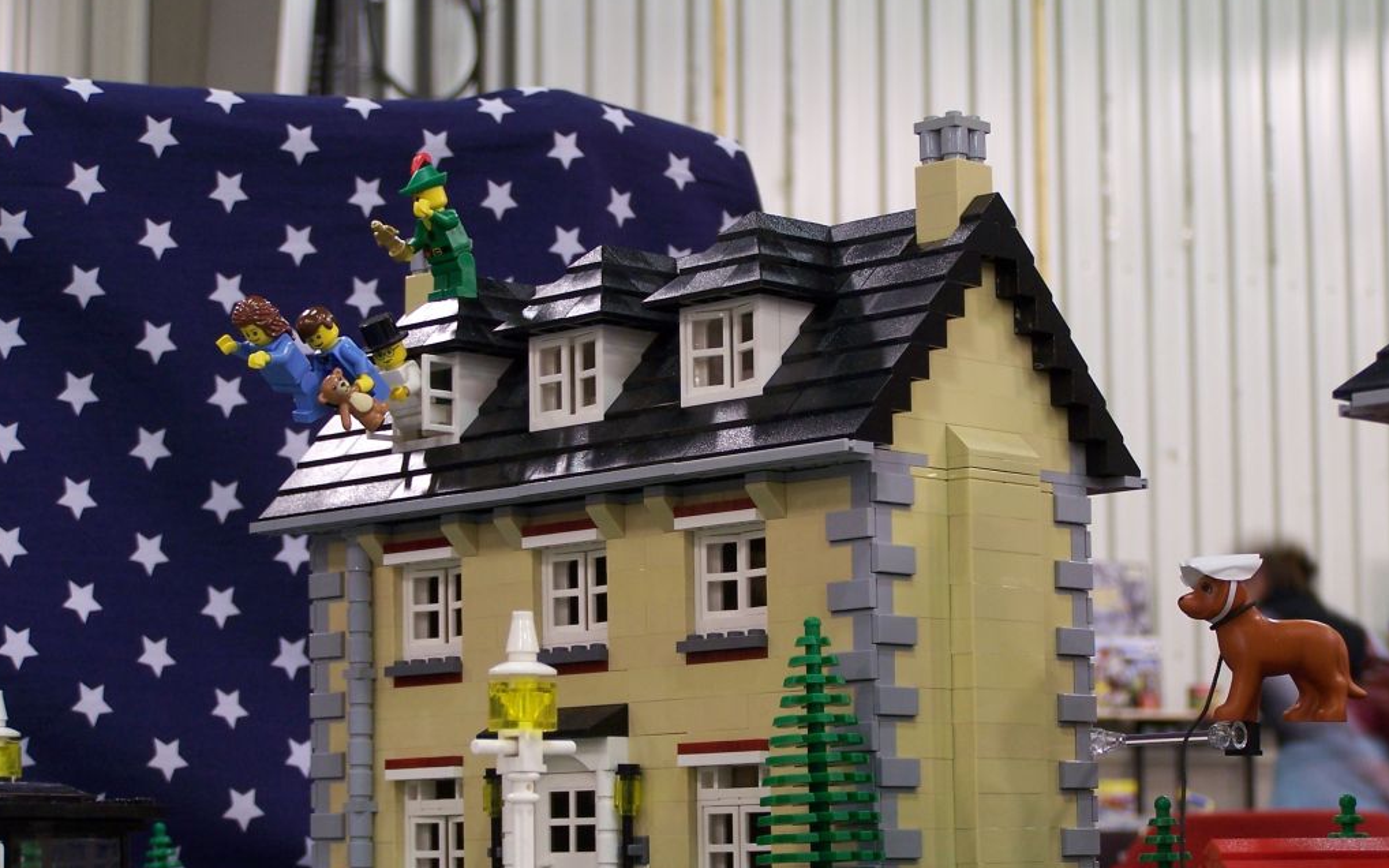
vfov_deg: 16.3
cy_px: 508
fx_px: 3028
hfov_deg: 25.8
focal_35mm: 80
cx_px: 694
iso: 80
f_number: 3.2
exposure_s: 1/2
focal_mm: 12.4
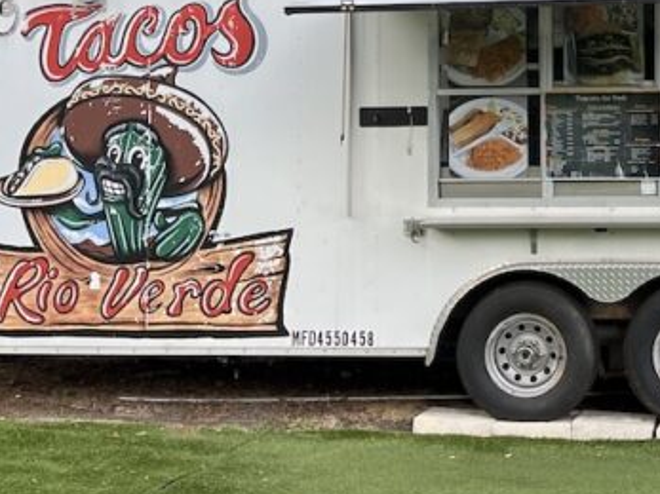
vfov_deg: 23.6
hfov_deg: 31.7
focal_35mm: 60
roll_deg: -0.8
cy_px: 27
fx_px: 1144
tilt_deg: +2.1
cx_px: 485
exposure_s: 1/797
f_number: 1.5
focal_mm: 5.7
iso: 50
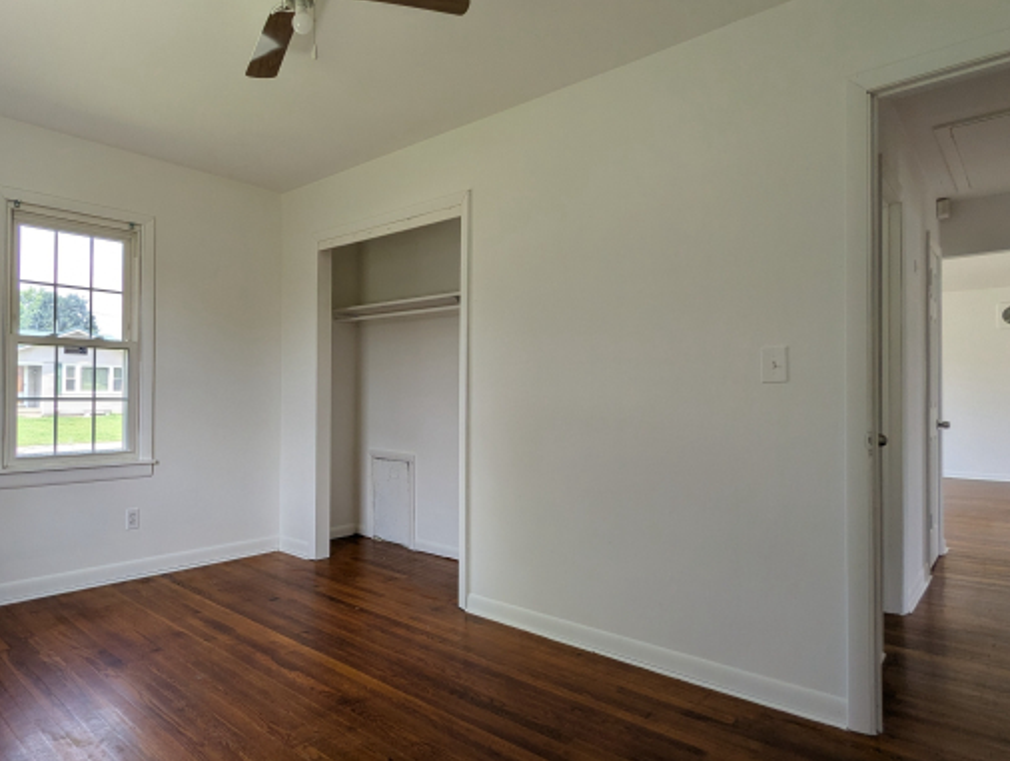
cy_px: 383
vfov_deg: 63.6
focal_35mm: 21
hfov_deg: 77.3
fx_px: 614
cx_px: 371
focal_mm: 2.35
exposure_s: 1/166
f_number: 2.2
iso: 47
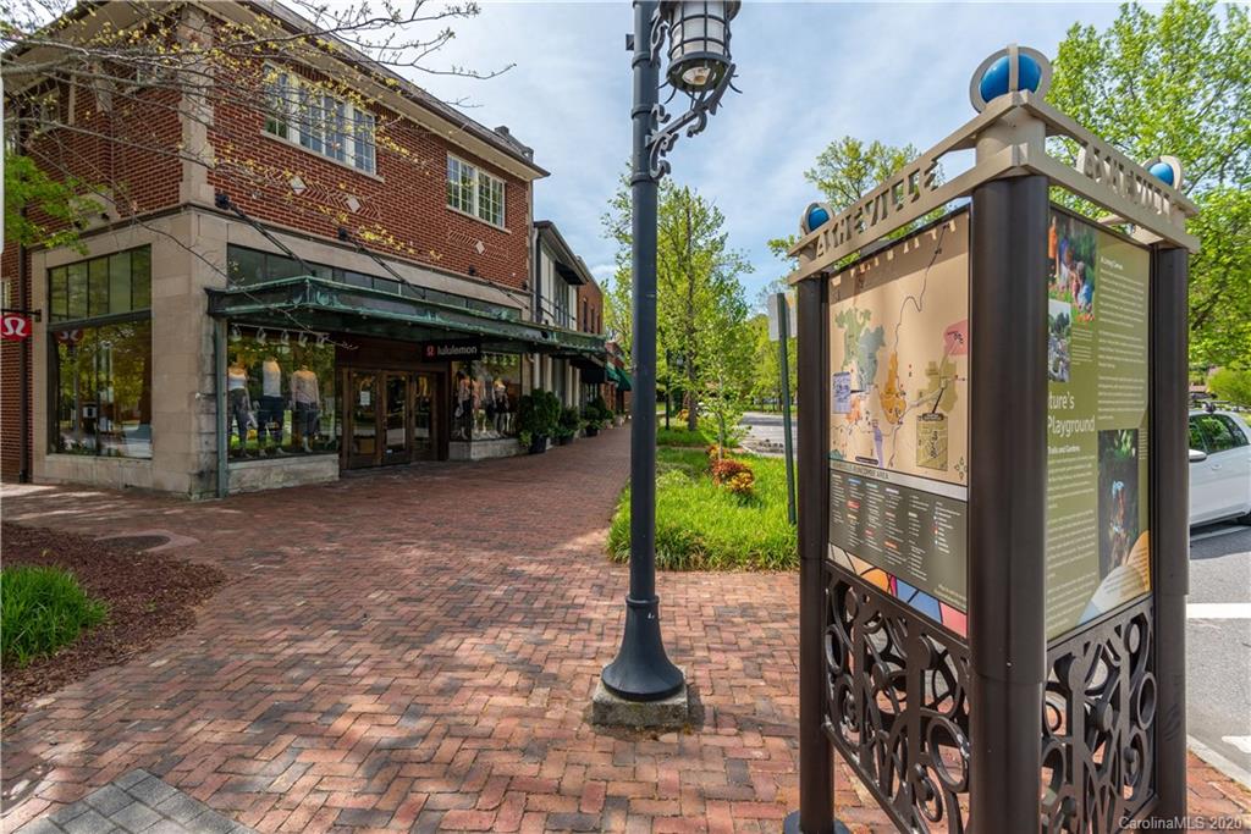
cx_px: 626
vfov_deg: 70.5
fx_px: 591
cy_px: 417
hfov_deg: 93.3
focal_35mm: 17
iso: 320
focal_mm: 17
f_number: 7.1
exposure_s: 1/800
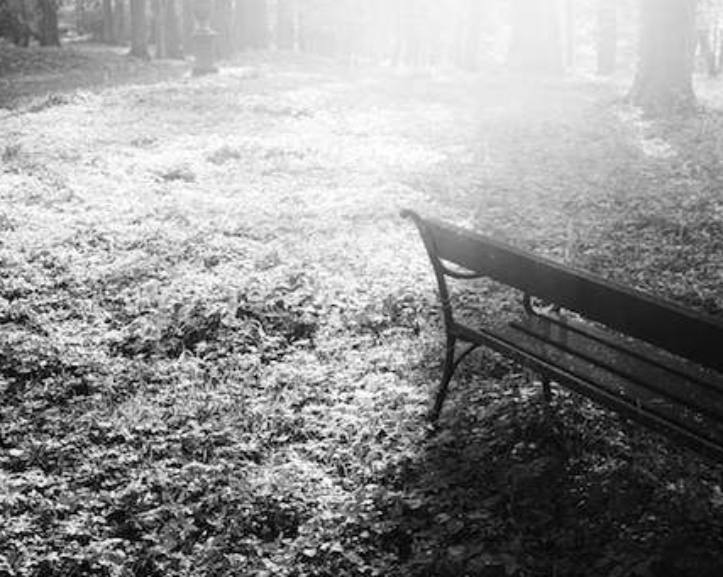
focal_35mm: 57
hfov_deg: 33.0
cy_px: 404
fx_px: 1219
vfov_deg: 26.4
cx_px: 325
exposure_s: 1/50
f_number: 8
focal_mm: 24
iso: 180
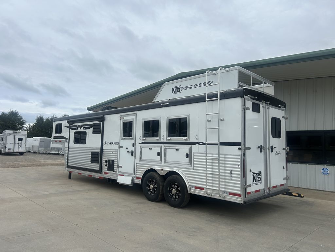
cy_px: 126
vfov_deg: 53.1
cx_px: 168
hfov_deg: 67.3
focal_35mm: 26
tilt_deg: +5.3
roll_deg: -1.7
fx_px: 252
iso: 50
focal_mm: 5.7
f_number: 1.5
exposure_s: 1/3165
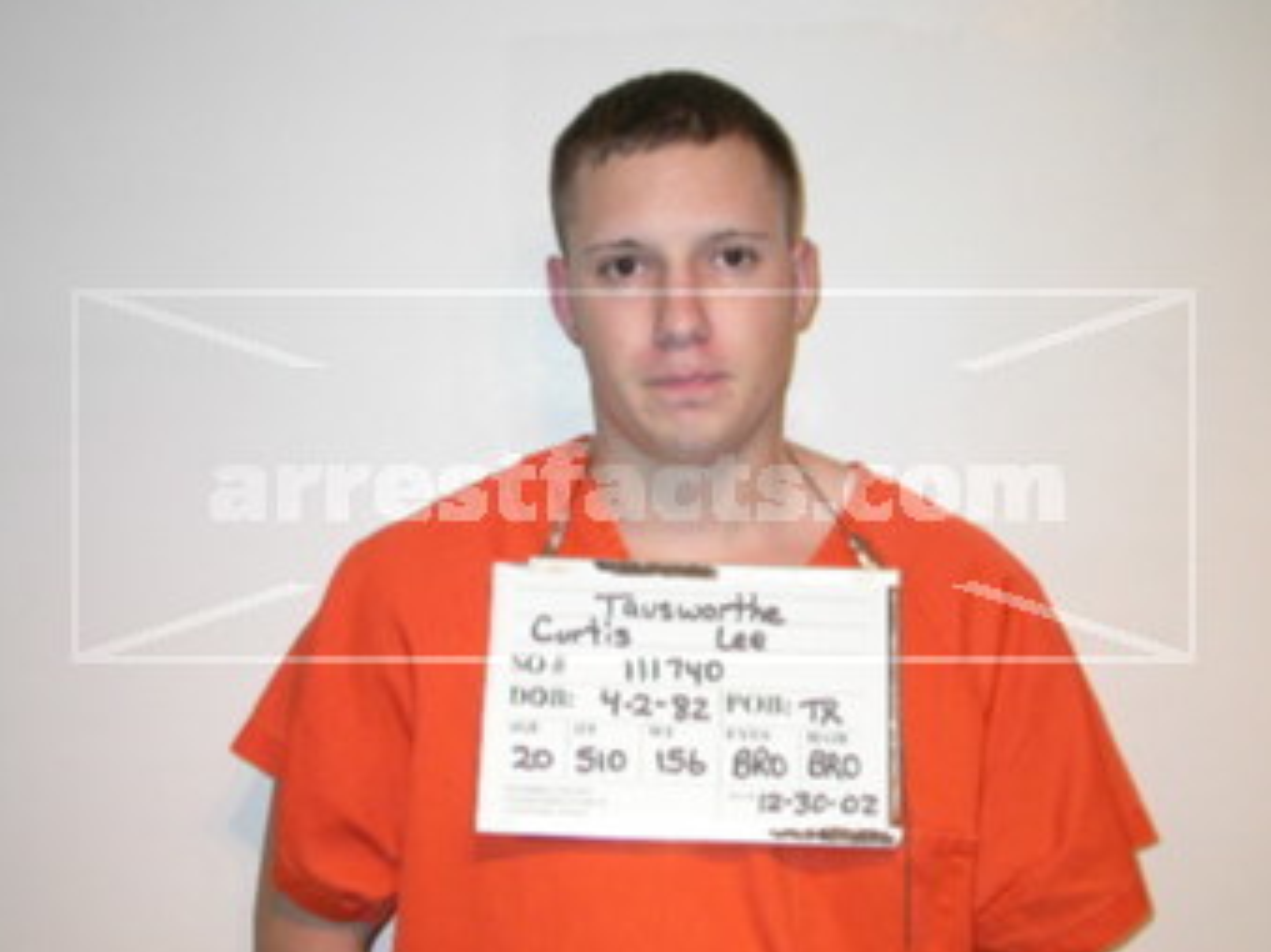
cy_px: 478
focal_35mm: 57
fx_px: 2092
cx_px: 636
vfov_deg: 25.6
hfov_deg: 33.8
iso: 100
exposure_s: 1/60.3
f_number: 3
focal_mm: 11.6
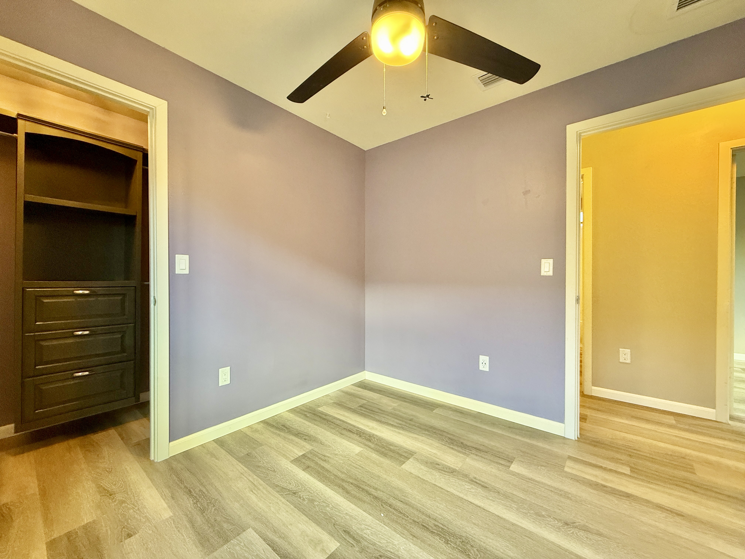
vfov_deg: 85.7
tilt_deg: +0.1
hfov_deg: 102.1
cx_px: 372
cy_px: 280
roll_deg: +0.0
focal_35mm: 14
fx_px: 301
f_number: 2.2
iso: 320
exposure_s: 1/120
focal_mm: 2.22
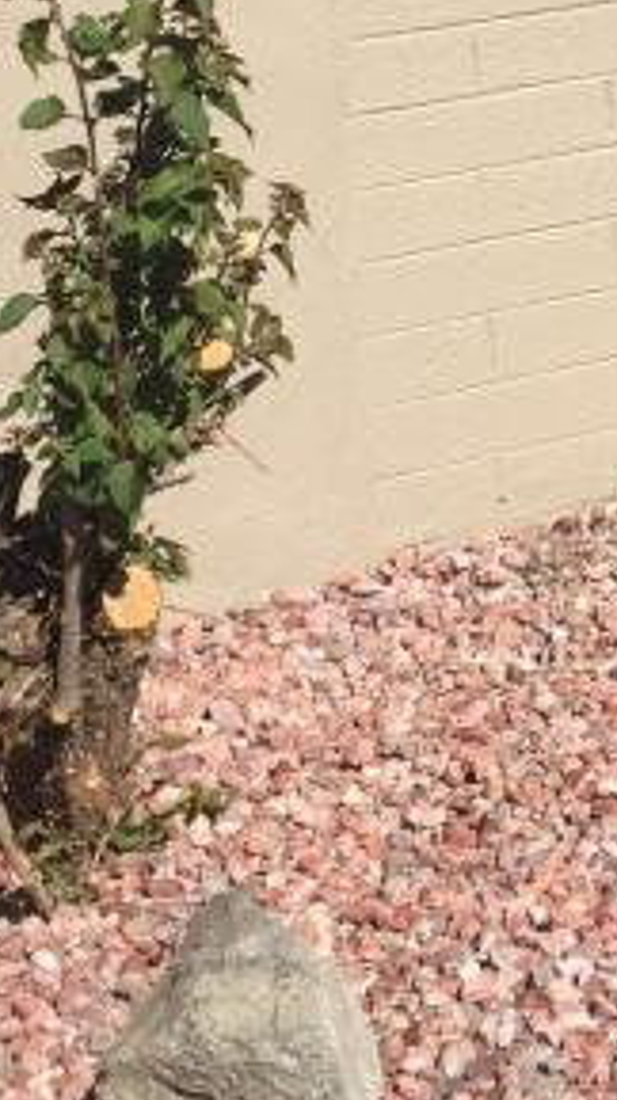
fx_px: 3266
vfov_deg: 18.5
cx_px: 914
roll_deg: +2.2
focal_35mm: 112
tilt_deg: -8.2
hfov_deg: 10.4
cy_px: -84
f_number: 2.2
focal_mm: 4.15
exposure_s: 1/3049
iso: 32
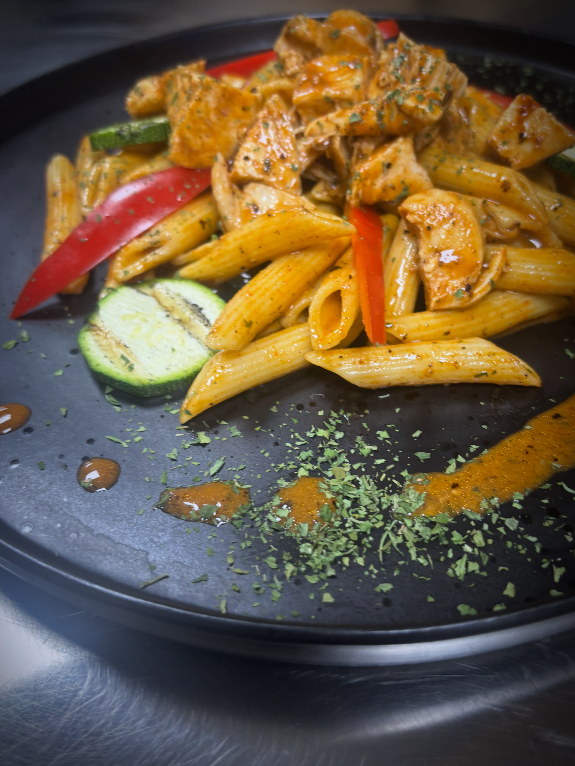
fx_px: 598
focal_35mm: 27
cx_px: 277
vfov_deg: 65.3
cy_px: 381
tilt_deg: -44.7
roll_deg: +0.1
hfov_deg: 51.3
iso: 80
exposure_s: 1/50
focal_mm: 5.96
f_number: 1.6
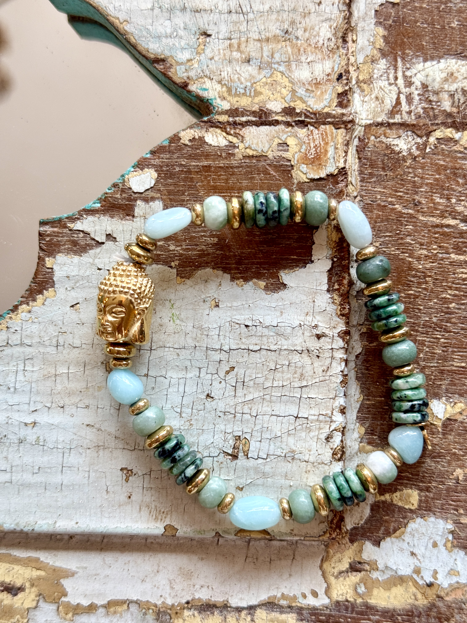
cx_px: 234
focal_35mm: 48
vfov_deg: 39.7
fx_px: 863
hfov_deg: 30.3
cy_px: 312
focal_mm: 6.76
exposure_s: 1/50
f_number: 1.78
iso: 50
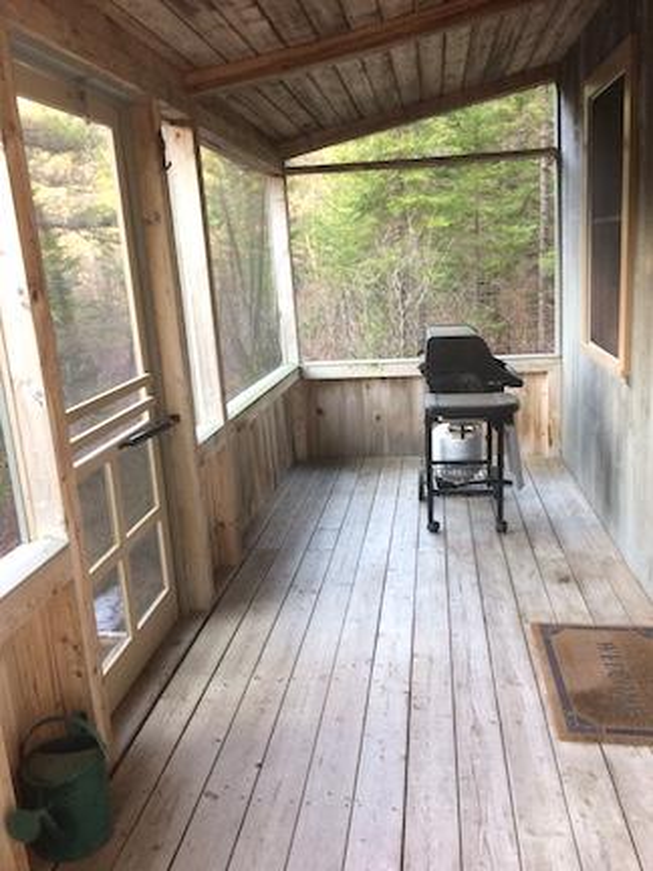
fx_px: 729
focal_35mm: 29
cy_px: 436
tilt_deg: -13.3
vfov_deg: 61.7
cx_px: 326
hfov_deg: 48.2
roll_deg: +4.6
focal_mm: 4.15
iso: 80
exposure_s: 1/30
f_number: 2.2
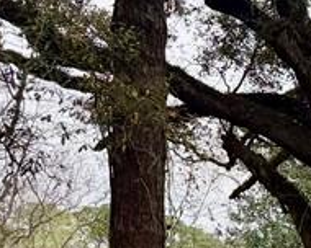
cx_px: 768
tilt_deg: -0.1
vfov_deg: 11.9
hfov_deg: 12.0
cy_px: 334
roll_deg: -0.1
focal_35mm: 126
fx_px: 1160
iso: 80
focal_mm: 6.76
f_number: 1.78
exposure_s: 1/244
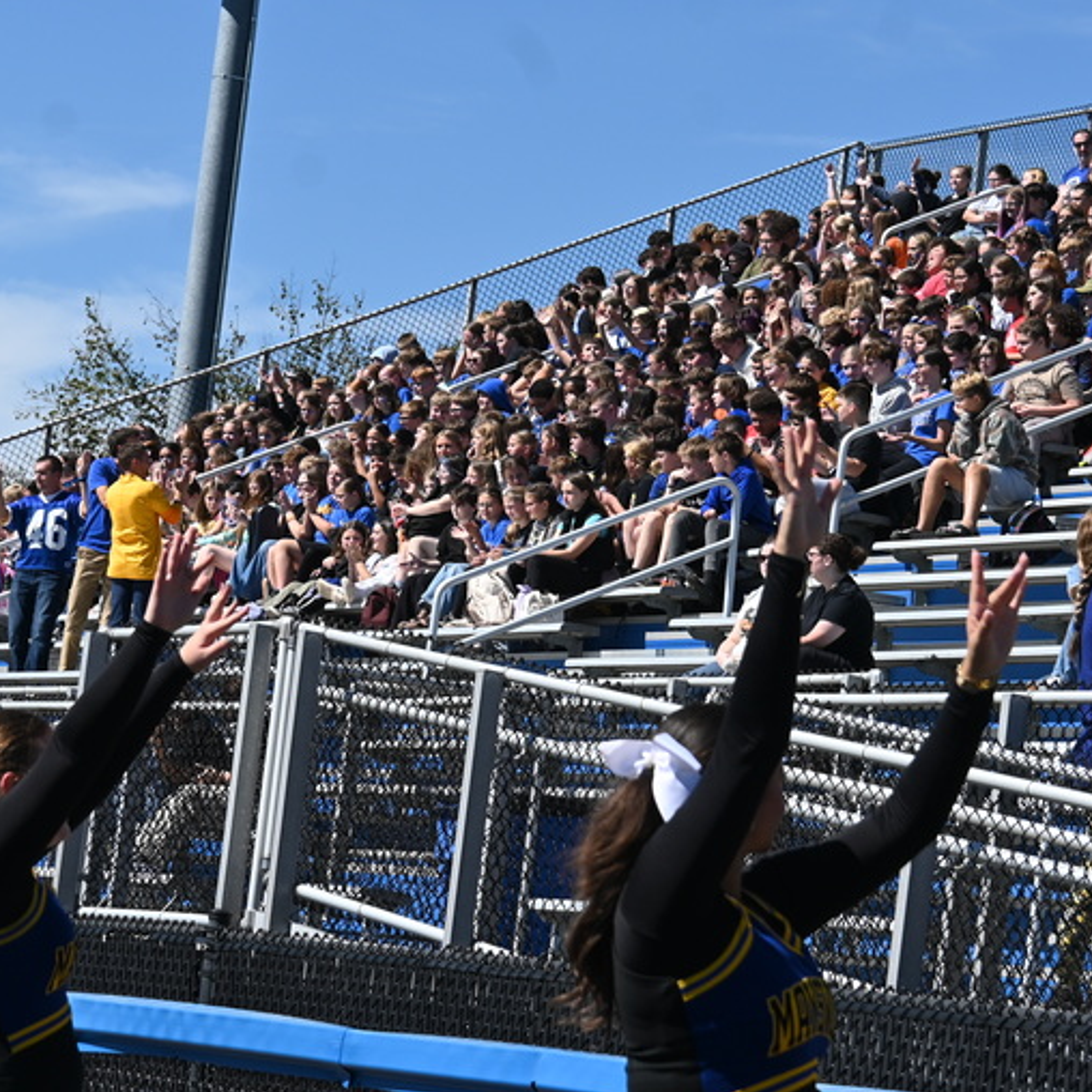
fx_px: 5318
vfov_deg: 11.7
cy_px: 369
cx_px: 542
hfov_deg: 11.7
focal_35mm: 149
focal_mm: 58
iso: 125
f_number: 7.1
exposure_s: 1/500
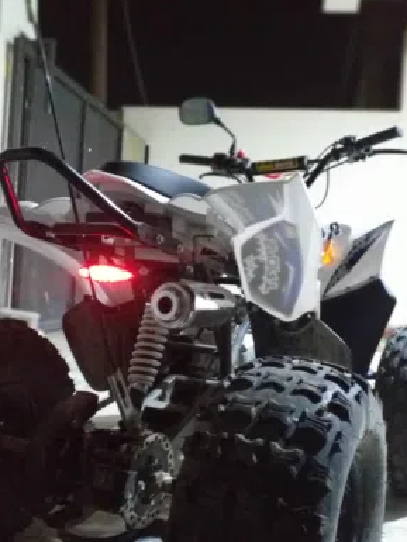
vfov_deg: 65.3
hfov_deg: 51.4
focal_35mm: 27
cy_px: 272
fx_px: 423
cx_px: 203
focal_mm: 3.6
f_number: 1.9
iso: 1250
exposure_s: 1/17
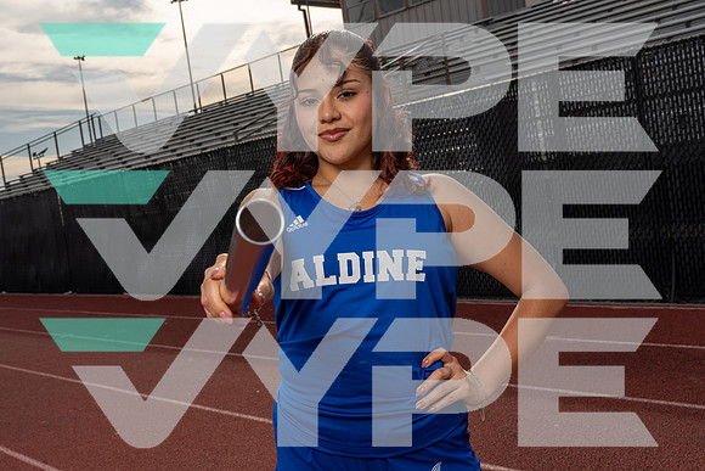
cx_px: 352
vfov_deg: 33.4
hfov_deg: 48.4
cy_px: 236
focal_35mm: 40
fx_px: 783
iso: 100
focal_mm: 40
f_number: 10
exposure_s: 1/200
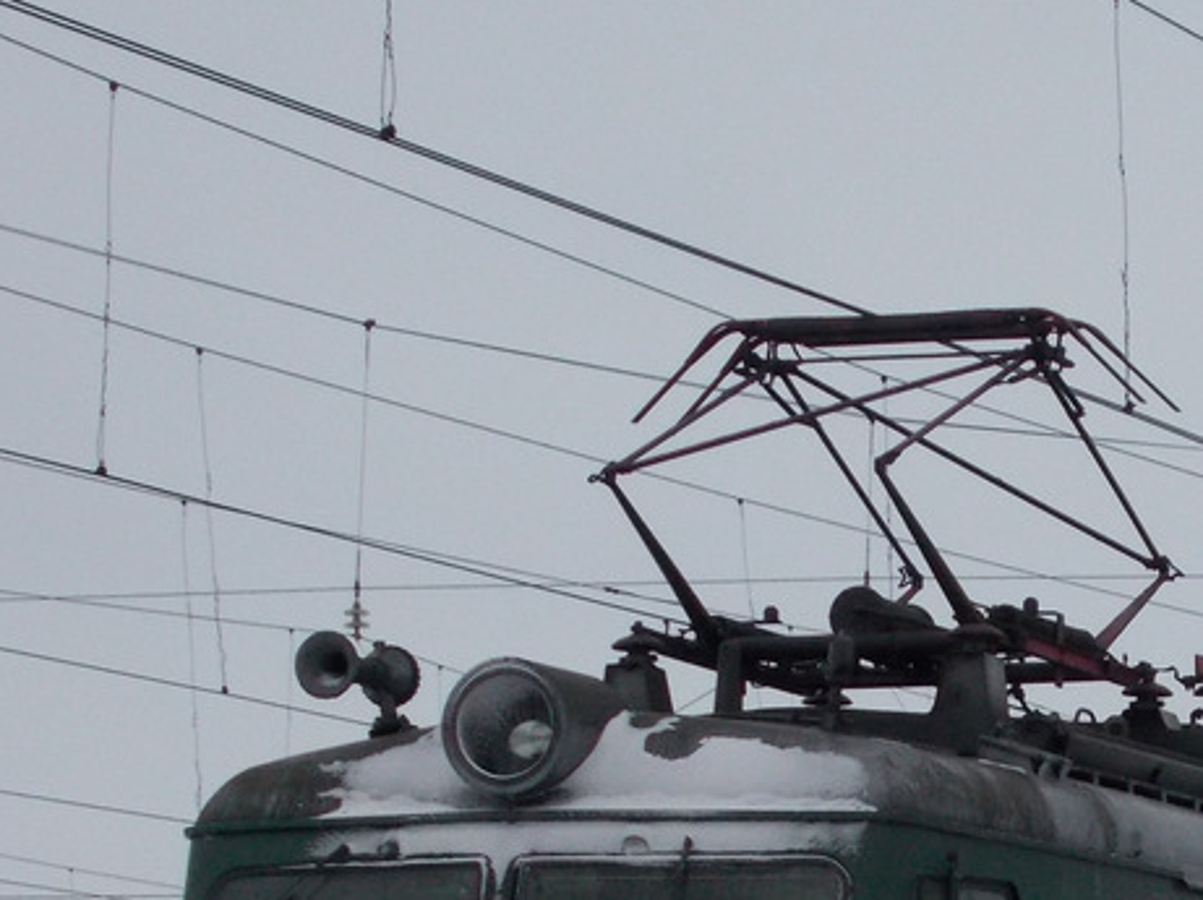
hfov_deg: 9.9
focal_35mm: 198
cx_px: 1292
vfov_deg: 7.4
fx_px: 6876
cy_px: 991
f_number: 5.8
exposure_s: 1/50
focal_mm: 13.5
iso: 200
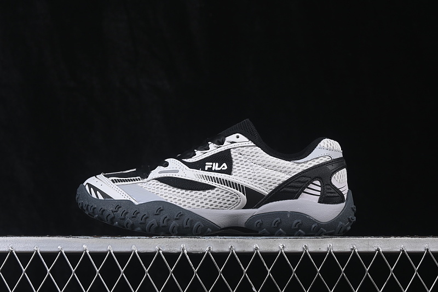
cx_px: 219
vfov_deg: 18.2
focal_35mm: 75
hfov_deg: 27.0
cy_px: 146
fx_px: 912
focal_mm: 50
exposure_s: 1/80
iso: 160
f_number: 8
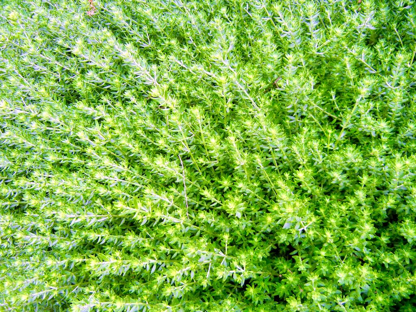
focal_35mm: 30
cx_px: 208
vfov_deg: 46.8
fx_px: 361
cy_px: 156
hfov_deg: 60.0
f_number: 3.5
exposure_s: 1/35.8
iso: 160
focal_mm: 5.4
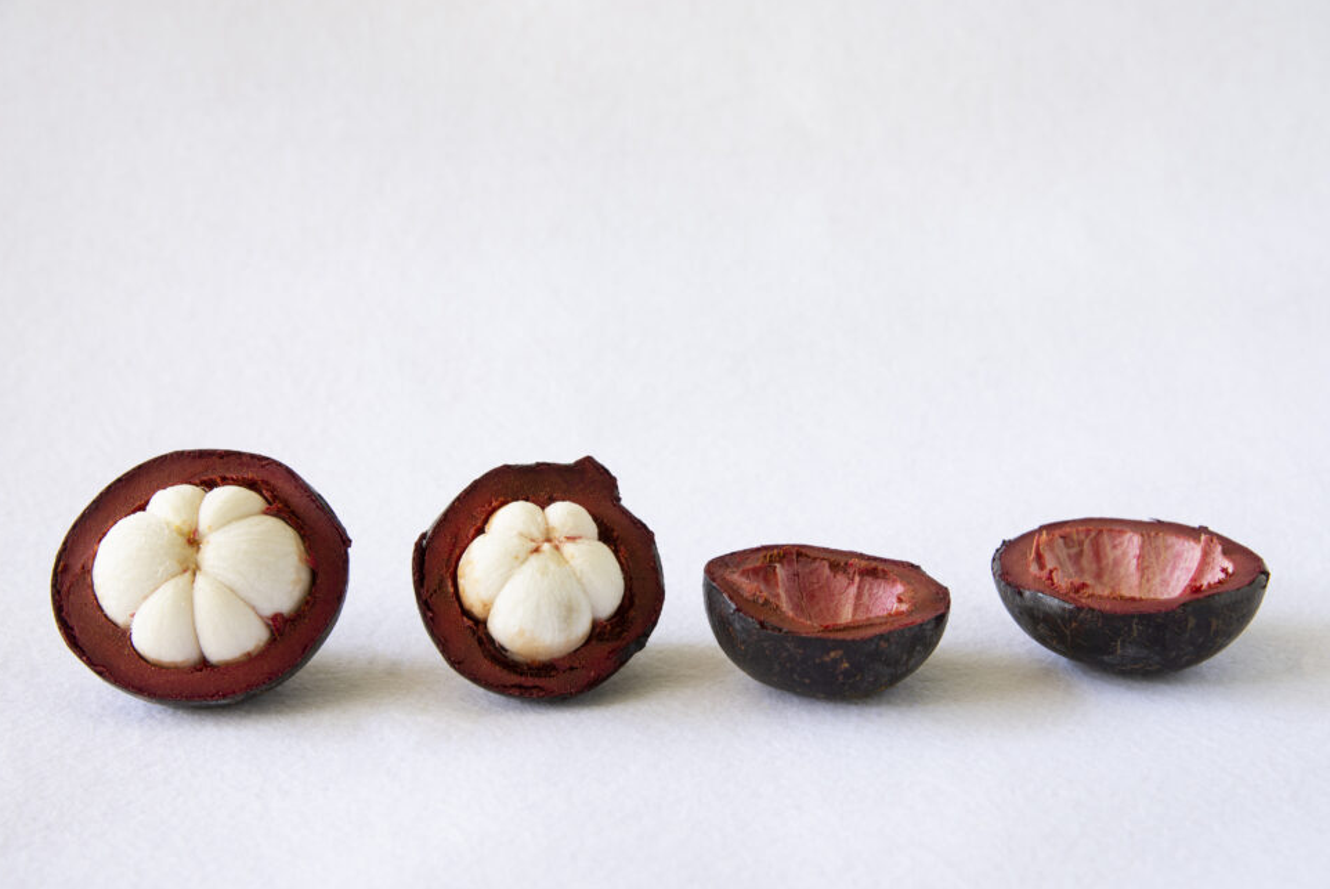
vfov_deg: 20.6
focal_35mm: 66
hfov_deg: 30.5
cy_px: 456
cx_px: 666
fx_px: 2440
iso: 200
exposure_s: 1/13
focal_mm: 62
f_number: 8
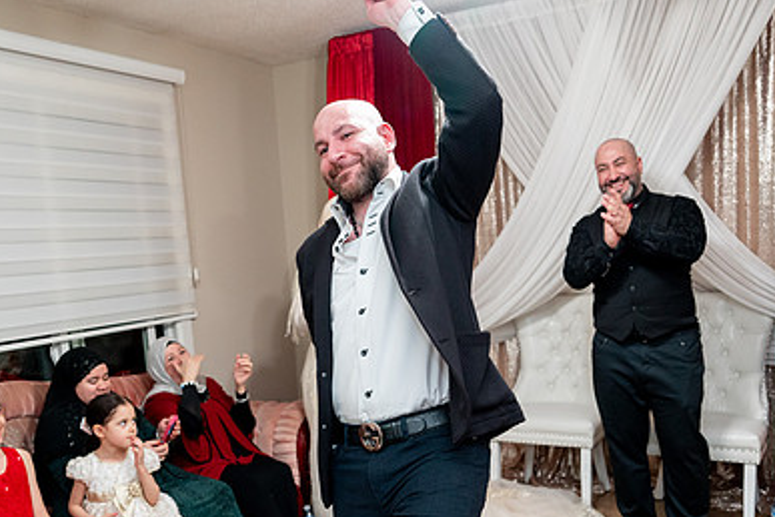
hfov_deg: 53.1
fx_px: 775
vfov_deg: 36.2
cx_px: 364
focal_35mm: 36
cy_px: 372
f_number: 2.8
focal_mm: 24
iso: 1600
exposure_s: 1/160
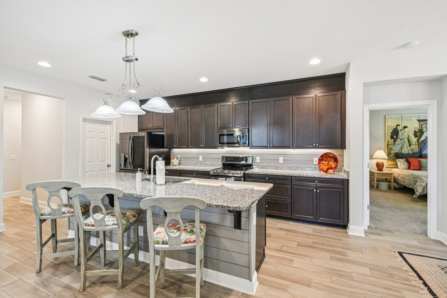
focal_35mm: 15
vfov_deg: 77.3
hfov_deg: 100.4
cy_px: 149
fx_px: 186
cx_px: 224
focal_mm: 10
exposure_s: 1/5
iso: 400
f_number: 8
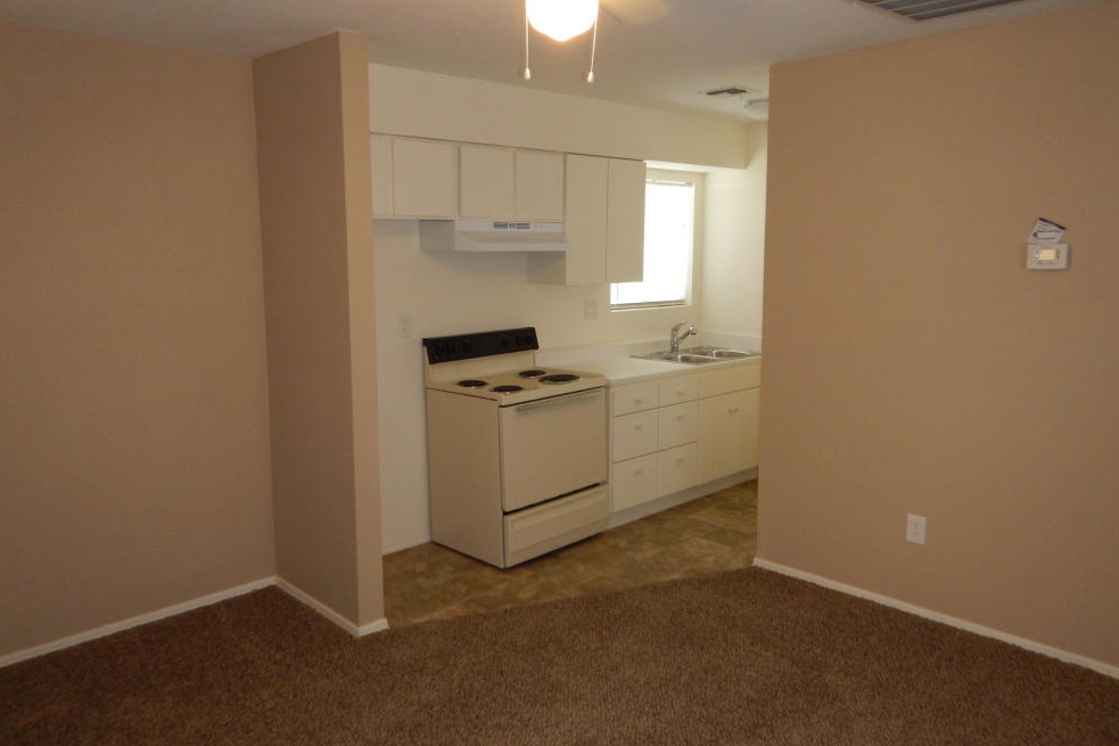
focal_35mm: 26
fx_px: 808
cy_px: 353
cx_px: 543
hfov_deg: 69.4
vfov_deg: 49.5
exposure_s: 1/30
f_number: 2.8
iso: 200
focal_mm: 4.3
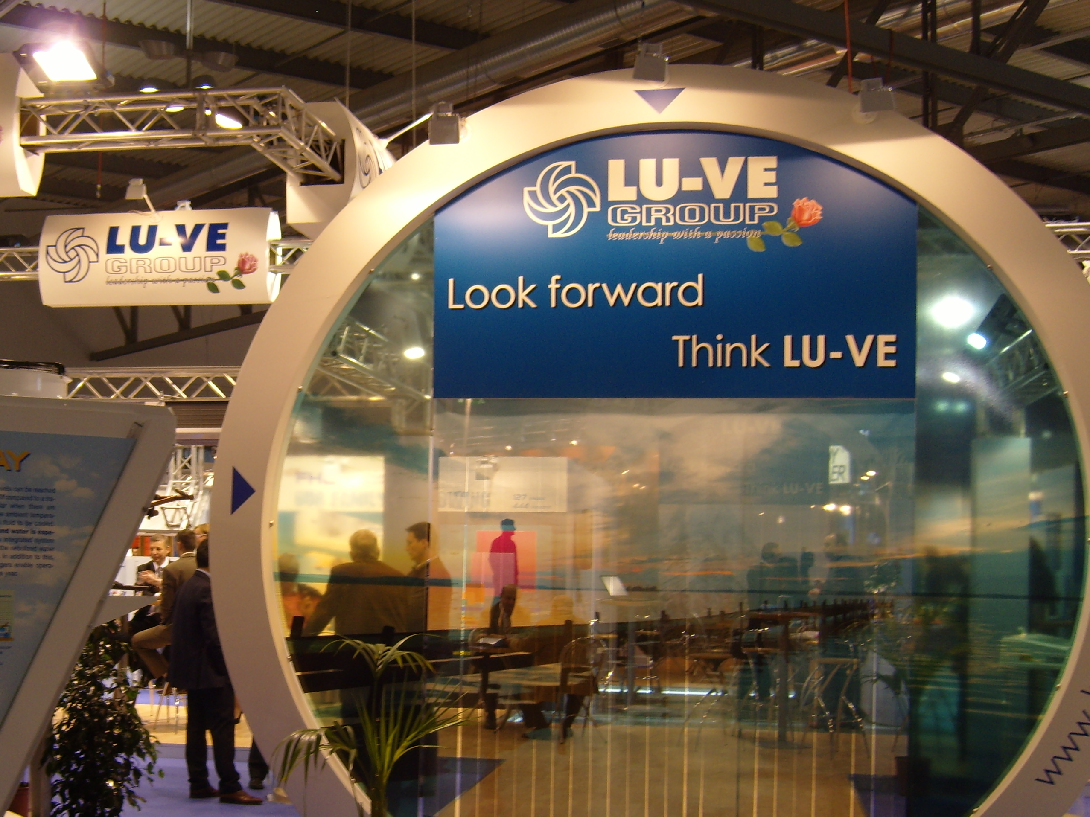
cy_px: 528
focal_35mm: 50
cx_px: 312
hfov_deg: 37.5
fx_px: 1574
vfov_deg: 29.0
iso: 80
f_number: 2.8
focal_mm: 7.4
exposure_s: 1/45
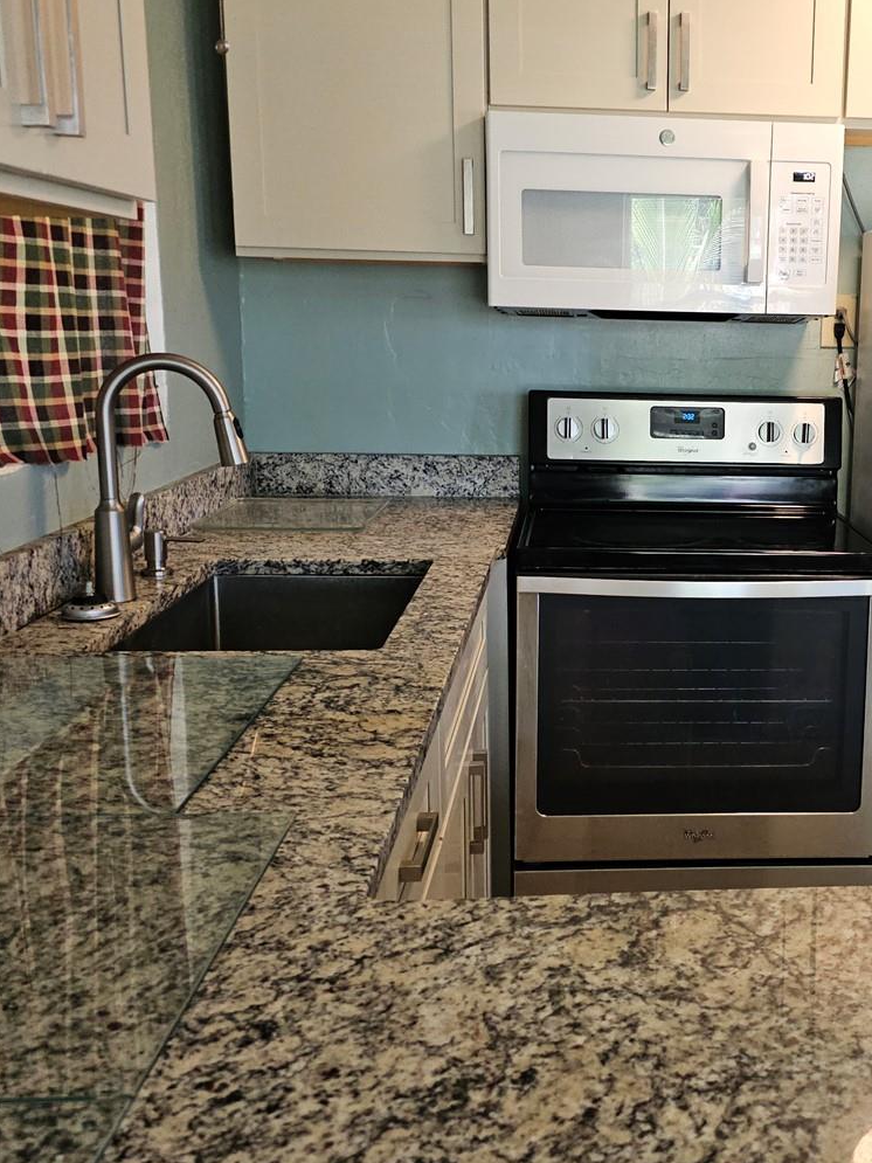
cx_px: 704
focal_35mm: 37
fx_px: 1243
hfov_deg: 37.2
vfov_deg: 50.1
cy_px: 527
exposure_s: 1/120
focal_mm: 6.3
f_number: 1.7
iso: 250
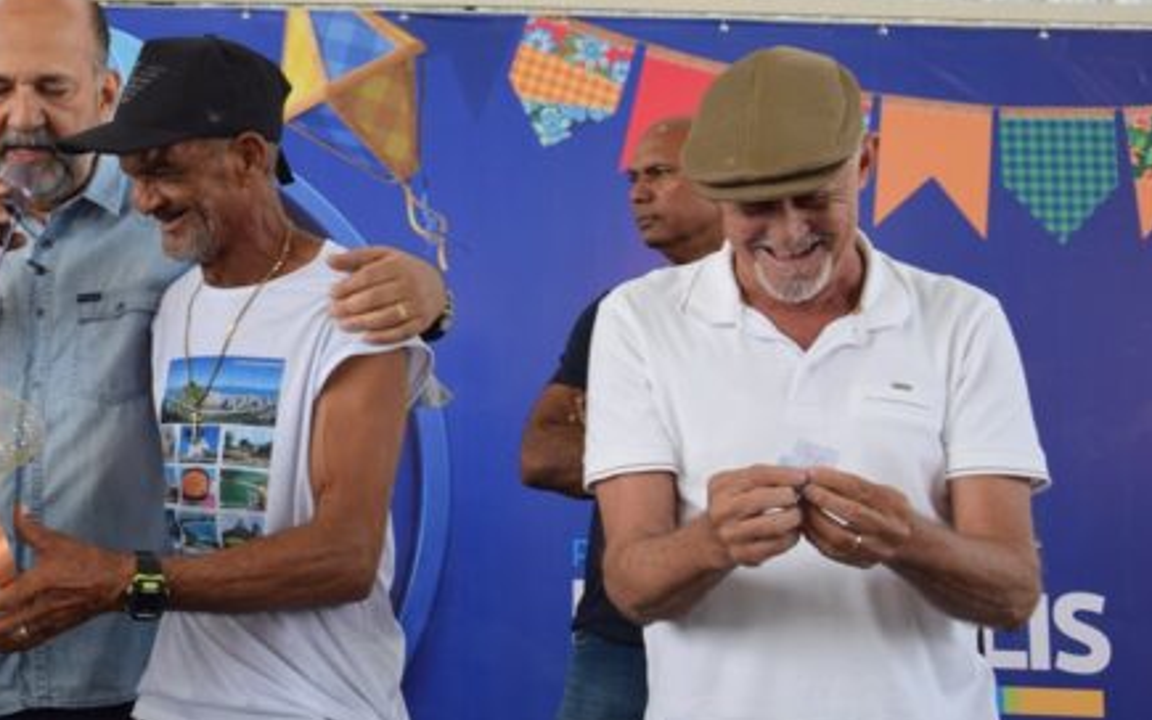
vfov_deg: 17.7
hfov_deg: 27.8
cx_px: 275
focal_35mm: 73
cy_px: 165
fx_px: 2292
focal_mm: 28
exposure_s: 1/160
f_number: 6.3
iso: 400
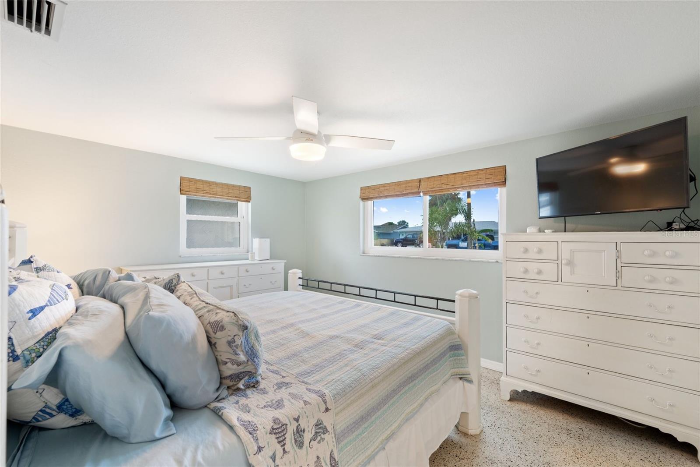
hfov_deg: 102.3
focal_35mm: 14
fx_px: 282
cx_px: 350
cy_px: 234
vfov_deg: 79.2
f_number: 7.1
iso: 320
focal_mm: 14.5
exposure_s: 1/5
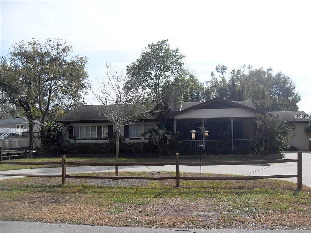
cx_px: 156
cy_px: 116
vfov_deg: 41.8
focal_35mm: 34
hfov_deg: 54.0
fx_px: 305
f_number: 7
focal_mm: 6.3
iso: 80
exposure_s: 1/250
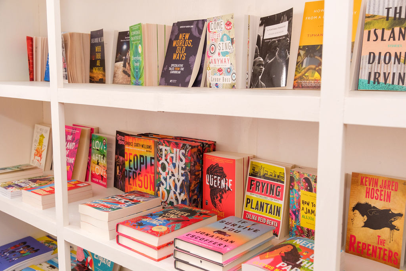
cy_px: 136
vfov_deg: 36.9
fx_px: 406
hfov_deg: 53.1
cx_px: 203
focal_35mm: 36
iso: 800
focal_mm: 24
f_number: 4.5
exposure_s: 1/60
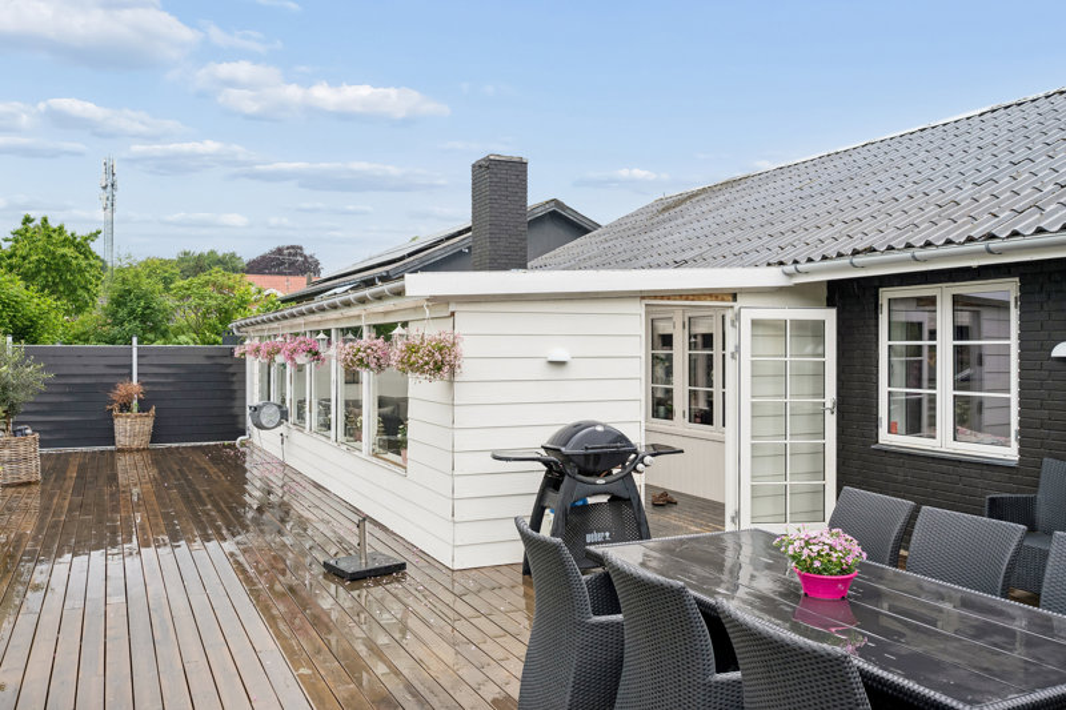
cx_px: 533
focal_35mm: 30
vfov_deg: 43.6
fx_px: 888
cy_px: 355
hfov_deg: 61.9
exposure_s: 1/100
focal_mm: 30
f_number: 6.3
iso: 400
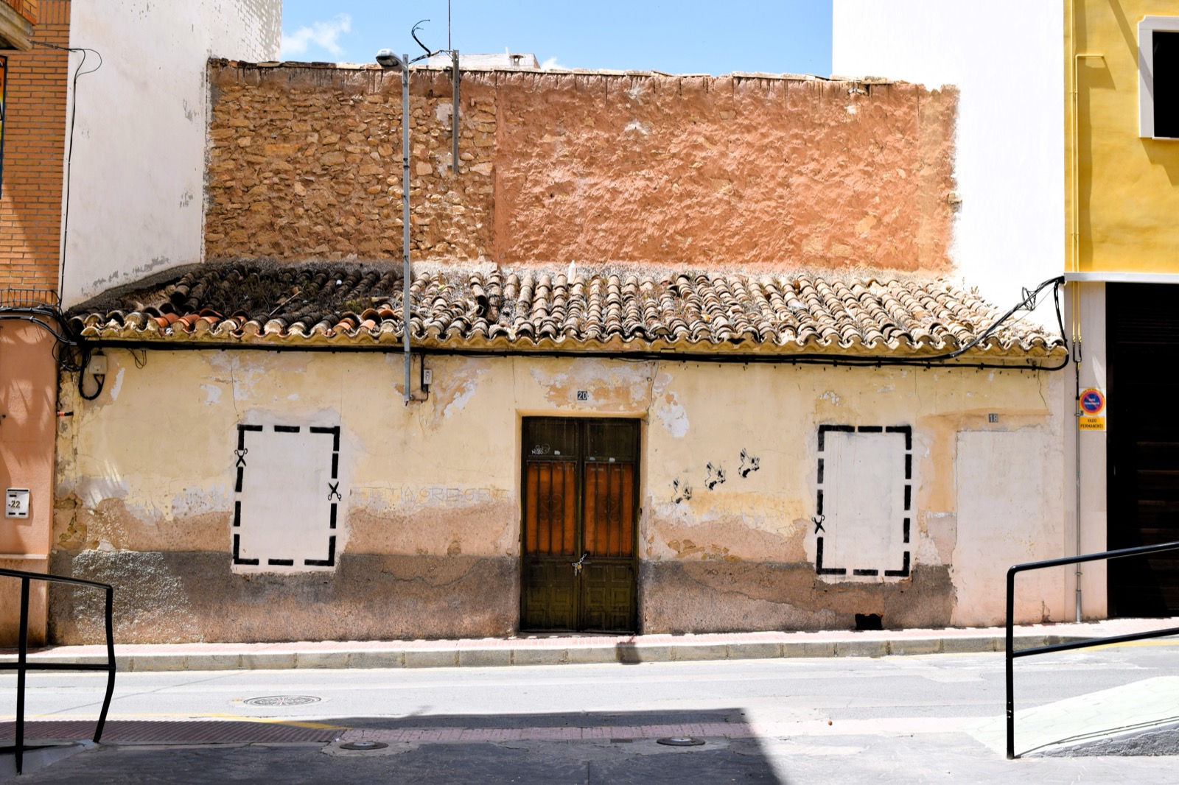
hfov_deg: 43.6
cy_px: 392
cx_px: 590
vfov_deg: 29.9
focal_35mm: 45
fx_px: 1473
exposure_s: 1/400
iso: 200
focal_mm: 30
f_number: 10
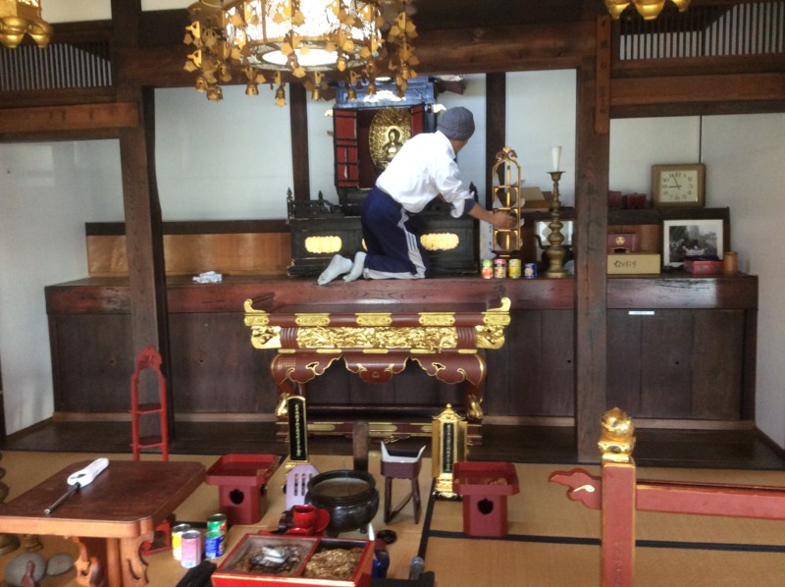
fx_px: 725
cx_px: 392
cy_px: 294
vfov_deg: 44.1
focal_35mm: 32
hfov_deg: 56.9
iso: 160
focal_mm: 3.3
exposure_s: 1/24
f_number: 2.4
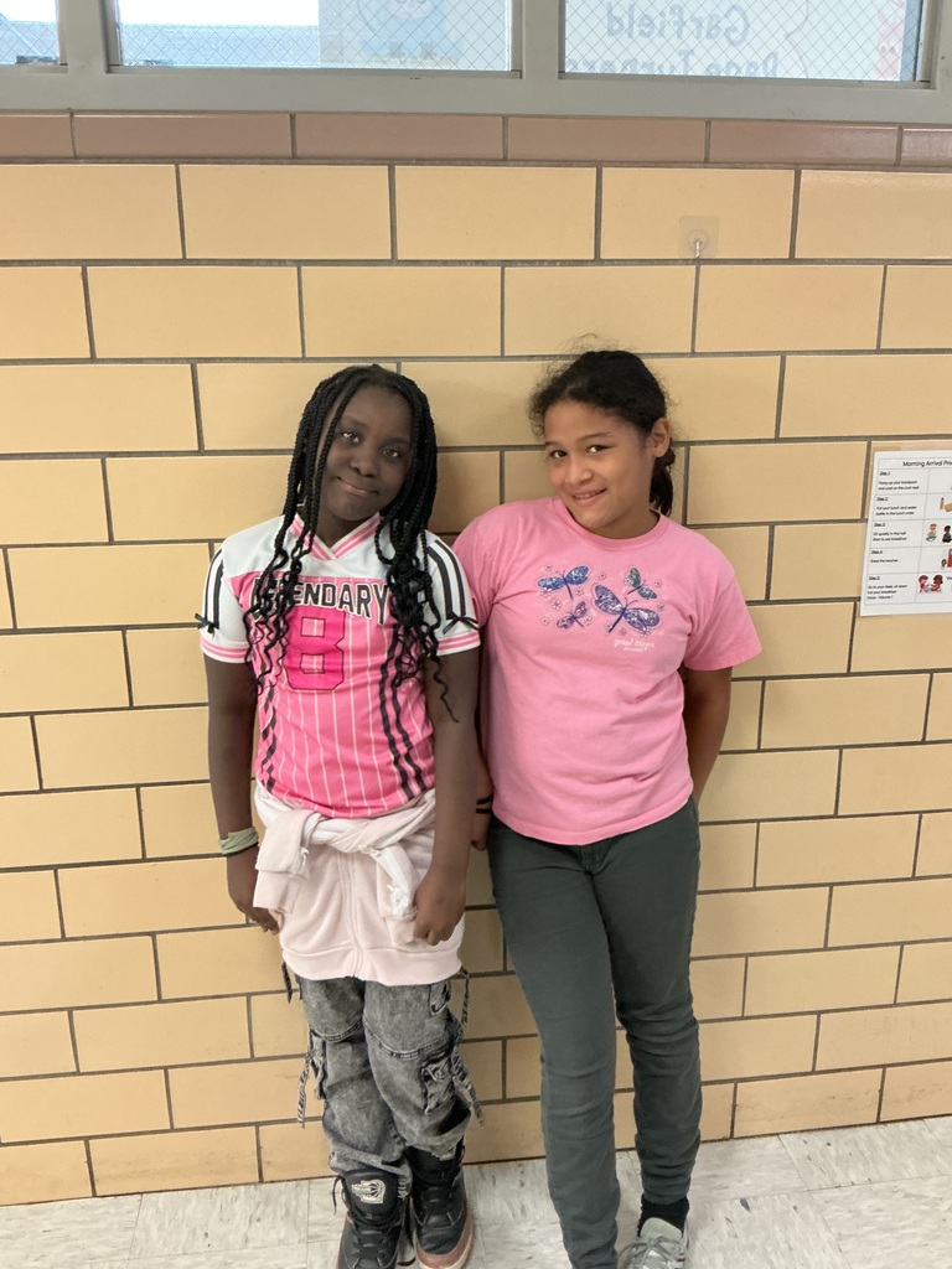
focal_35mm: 29
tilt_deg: -15.2
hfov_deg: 48.2
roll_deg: -0.2
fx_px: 1063
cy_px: 634
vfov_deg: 61.7
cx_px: 476
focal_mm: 3
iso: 200
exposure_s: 1/40
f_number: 1.8
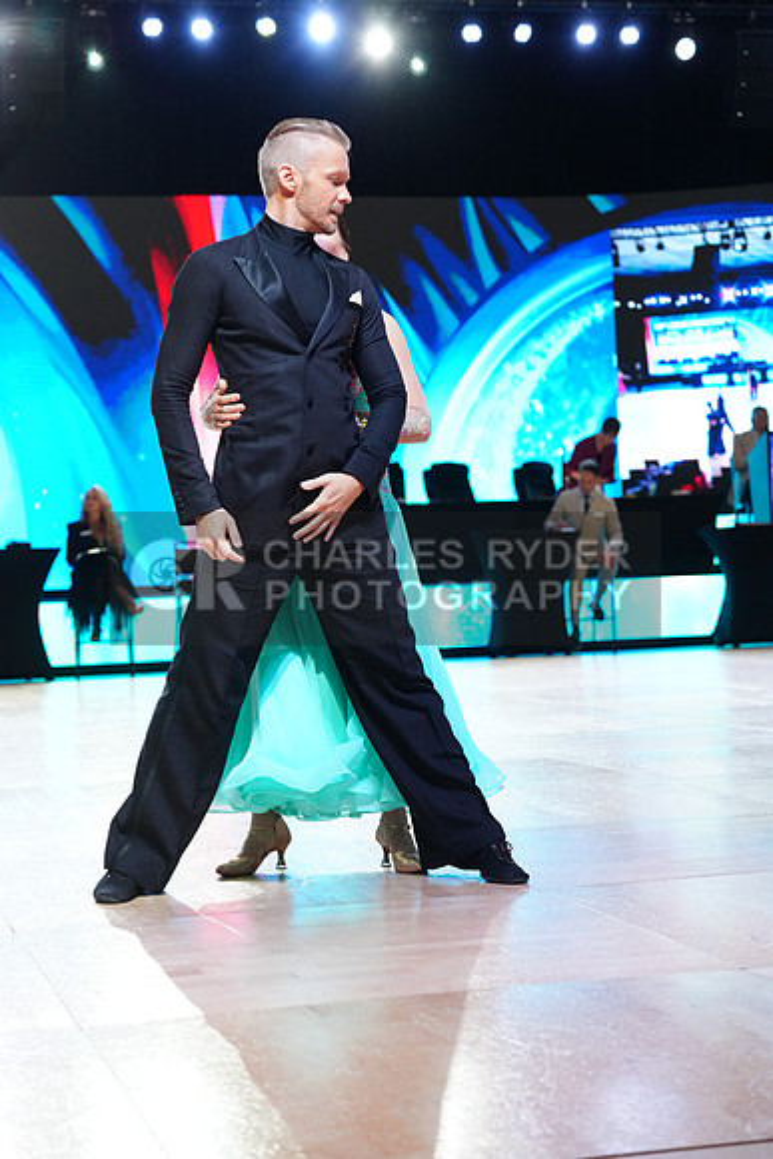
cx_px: 386
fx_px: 2253
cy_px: 580
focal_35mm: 70
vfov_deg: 28.8
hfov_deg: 19.5
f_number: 4
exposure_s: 1/250
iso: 2500
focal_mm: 70
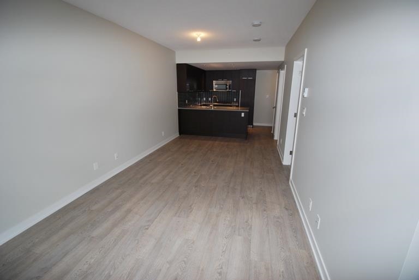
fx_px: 175
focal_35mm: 15
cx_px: 210
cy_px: 140
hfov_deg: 100.3
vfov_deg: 77.5
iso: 200
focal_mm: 10
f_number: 4
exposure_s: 1/60
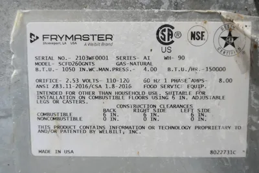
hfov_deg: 54.4
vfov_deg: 37.9
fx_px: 252
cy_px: 86
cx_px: 130
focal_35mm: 35
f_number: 4
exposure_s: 1/30
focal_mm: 13.03
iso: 2500
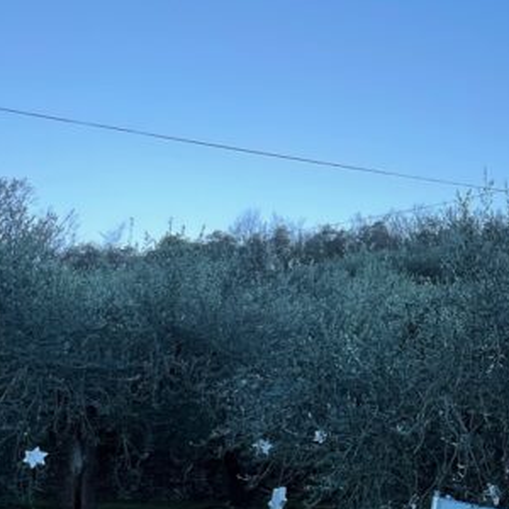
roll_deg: -0.6
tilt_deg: +19.0
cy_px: 327
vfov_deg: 36.5
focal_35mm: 46
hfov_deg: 31.3
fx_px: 765
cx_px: 602
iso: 32
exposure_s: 1/536
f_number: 1.8
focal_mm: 1.57
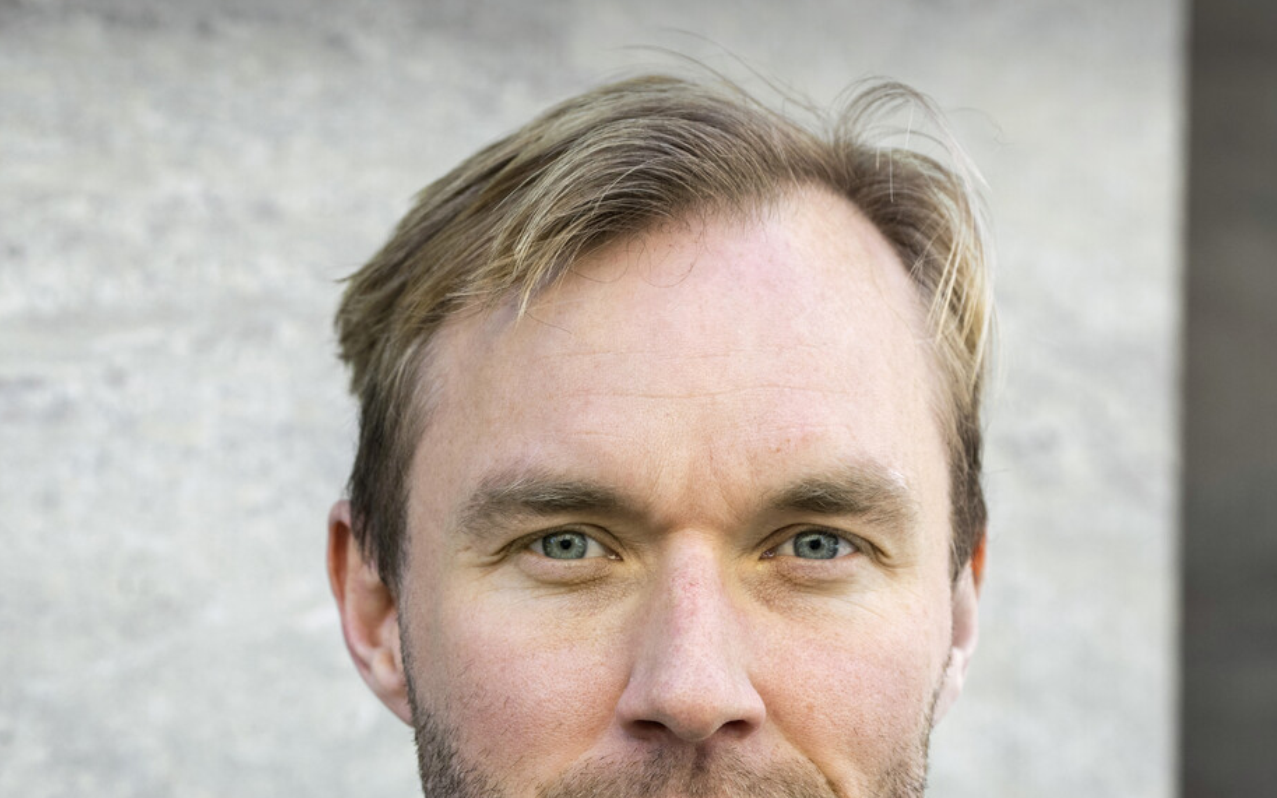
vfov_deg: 5.4
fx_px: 8386
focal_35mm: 241
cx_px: 478
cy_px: 732
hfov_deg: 8.7
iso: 400
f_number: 5
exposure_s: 1/320
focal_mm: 135
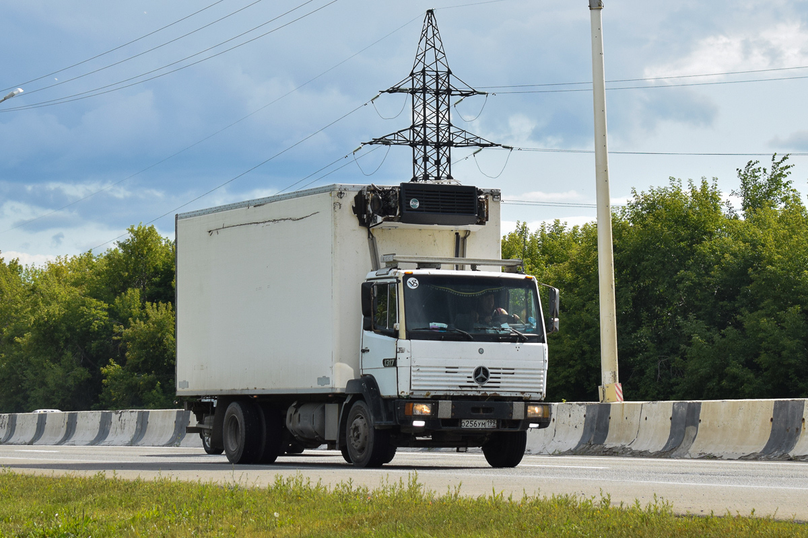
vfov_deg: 16.6
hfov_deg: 24.6
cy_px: 269
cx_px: 404
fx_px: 1852
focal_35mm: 82
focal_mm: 55
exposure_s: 1/1000
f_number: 6.3
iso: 400
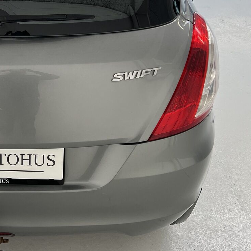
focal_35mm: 53
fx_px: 435
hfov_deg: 30.3
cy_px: 71
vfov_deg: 31.8
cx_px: 11
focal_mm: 5.7
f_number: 1.5
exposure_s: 1/100
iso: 50
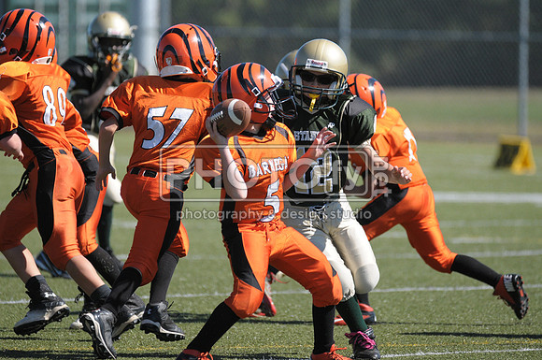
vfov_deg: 3.0
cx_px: 271
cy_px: 180
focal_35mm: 450
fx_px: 6765
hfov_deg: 4.6
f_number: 4
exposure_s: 1/4000
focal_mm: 300
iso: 640
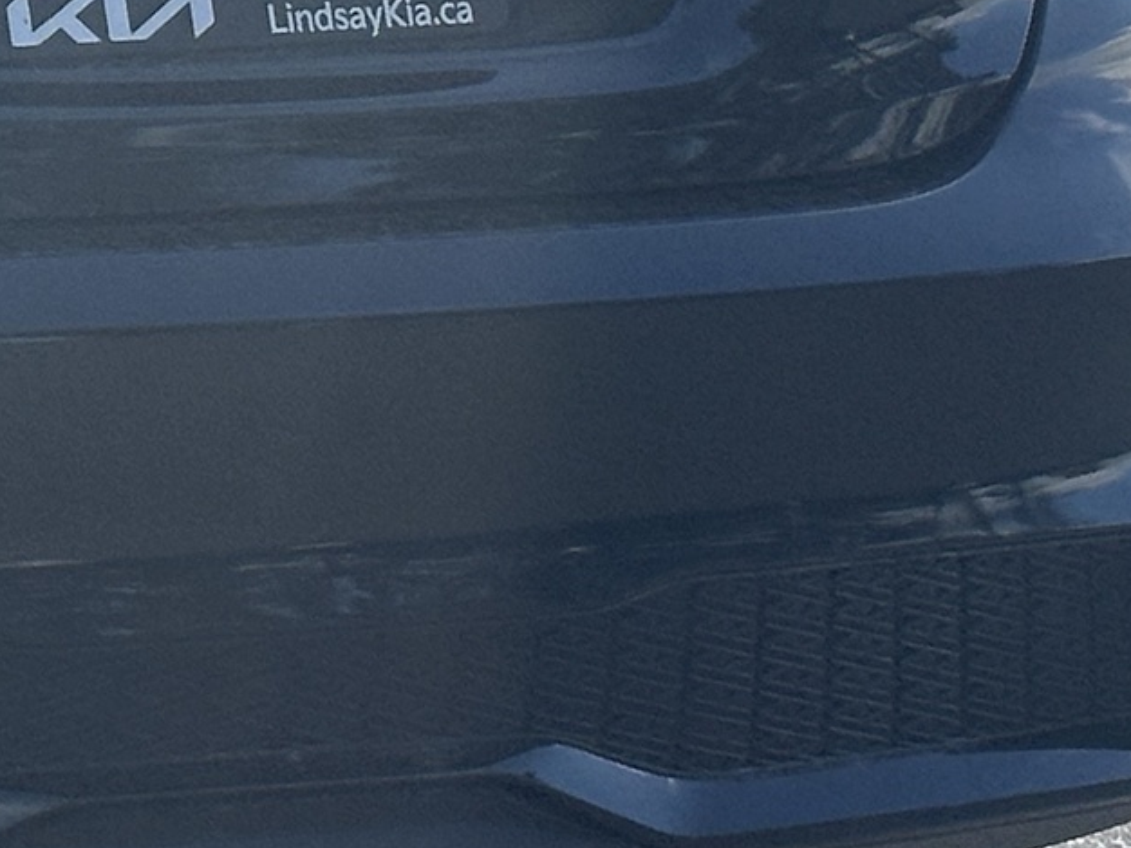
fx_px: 7218
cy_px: 42
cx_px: -732
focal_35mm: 221
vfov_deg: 6.7
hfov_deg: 8.7
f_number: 1.78
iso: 64
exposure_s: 1/4566
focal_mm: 6.86
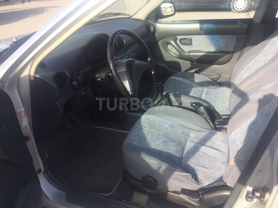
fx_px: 233
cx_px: 139
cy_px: 104
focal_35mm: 29
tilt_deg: -28.5
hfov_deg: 61.7
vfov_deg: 48.2
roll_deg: +0.7
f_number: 2.2
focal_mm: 4.15
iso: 32
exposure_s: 1/547
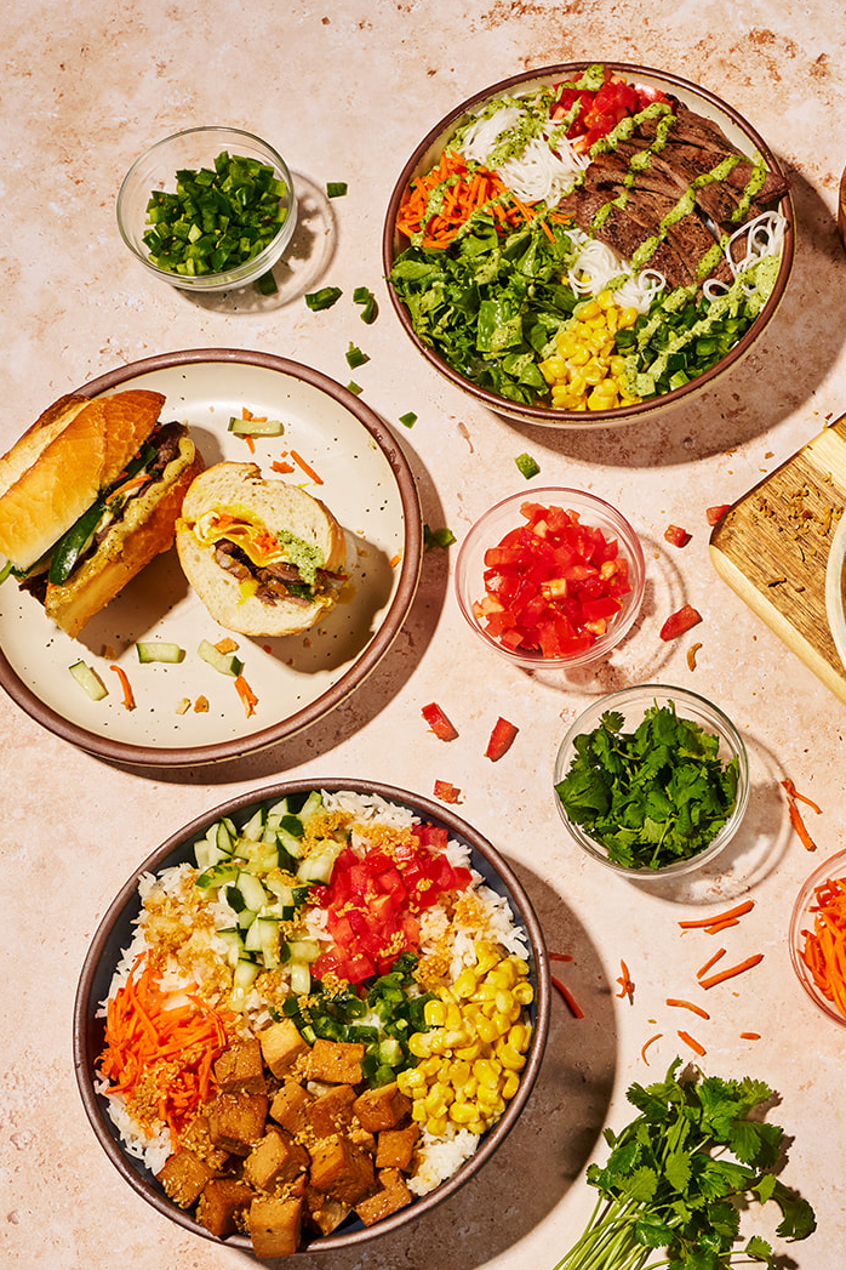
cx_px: 778
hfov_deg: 23.9
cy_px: 630
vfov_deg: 36.2
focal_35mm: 55
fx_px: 1939
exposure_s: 1/125
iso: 320
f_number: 13
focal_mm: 36
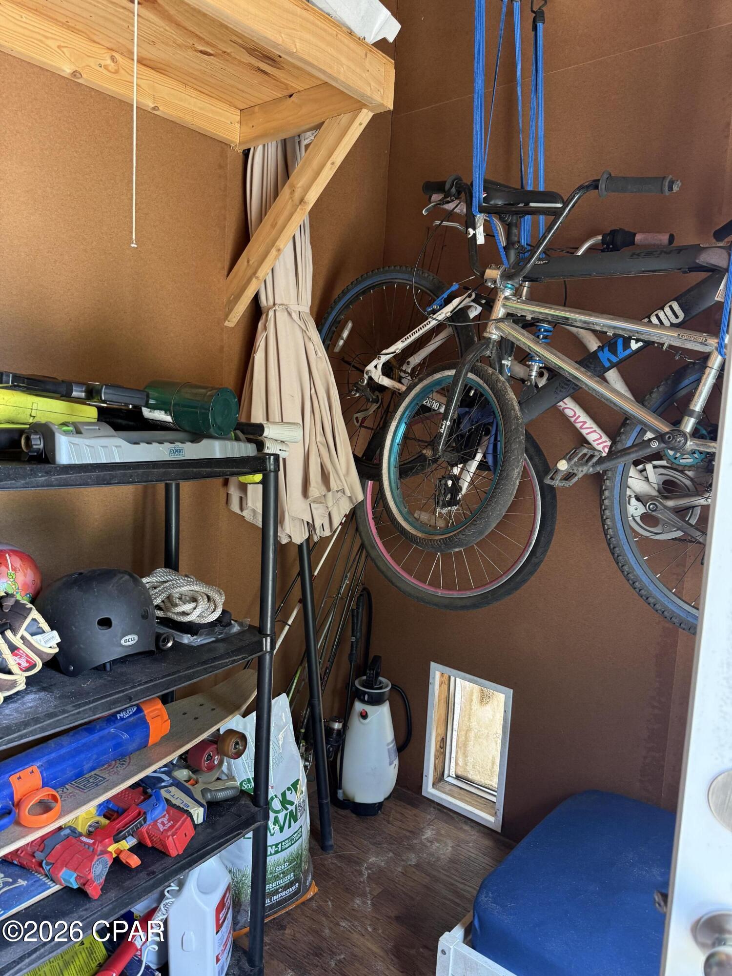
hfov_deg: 56.8
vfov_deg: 71.6
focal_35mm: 24
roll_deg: -5.4
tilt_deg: -6.1
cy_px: 488
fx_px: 677
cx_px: 366
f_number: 1.78
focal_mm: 6.76
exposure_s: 1/75
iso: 200
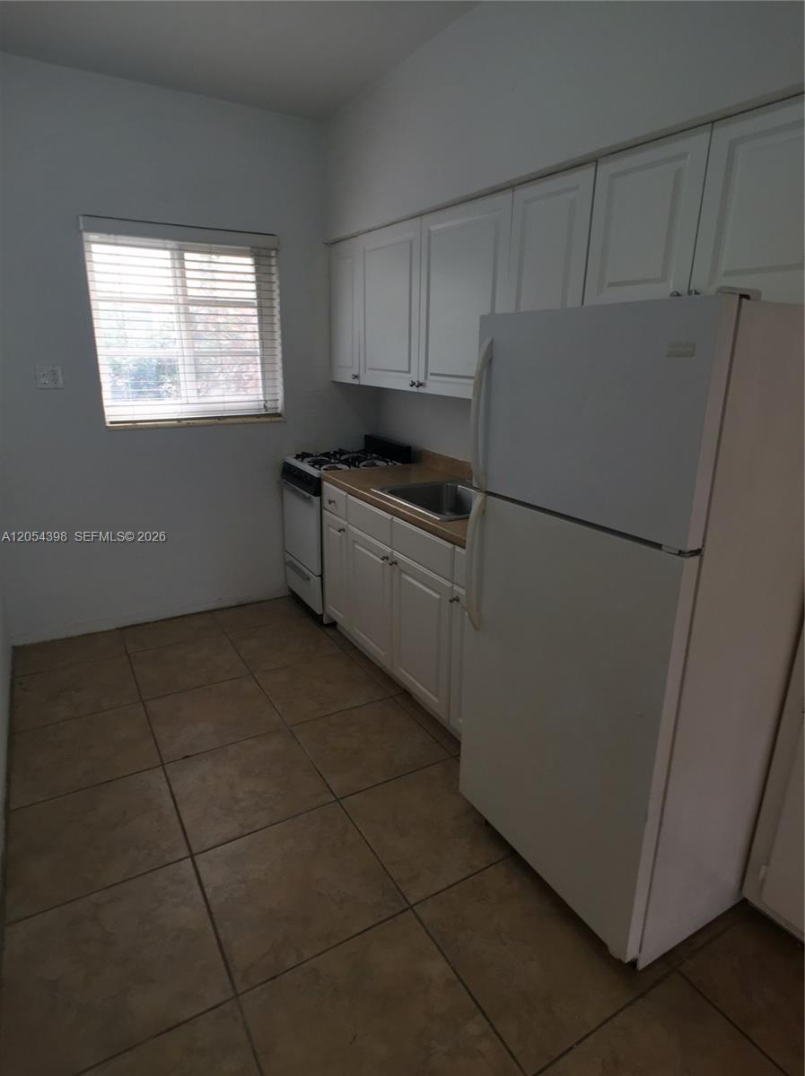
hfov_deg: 48.1
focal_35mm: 29
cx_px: 402
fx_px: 901
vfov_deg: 61.7
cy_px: 538
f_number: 2.2
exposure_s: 1/40
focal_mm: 4.15
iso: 32
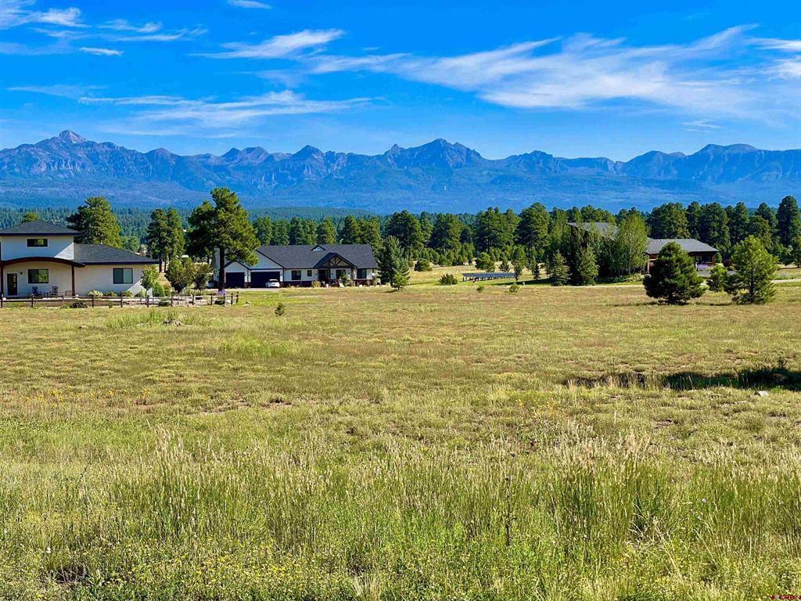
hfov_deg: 30.3
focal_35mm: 64
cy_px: 300
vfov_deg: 22.9
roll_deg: +1.2
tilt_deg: -3.5
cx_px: 400
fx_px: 1481
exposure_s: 1/935
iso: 20
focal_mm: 7.5
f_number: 2.2
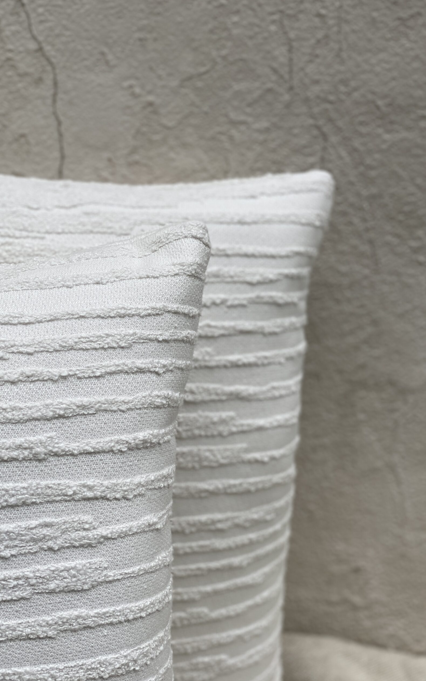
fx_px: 1040
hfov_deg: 23.1
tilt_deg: -19.5
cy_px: 339
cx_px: 168
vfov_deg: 36.3
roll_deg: -1.4
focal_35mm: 56
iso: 20
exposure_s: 1/190
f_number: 2
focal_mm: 6
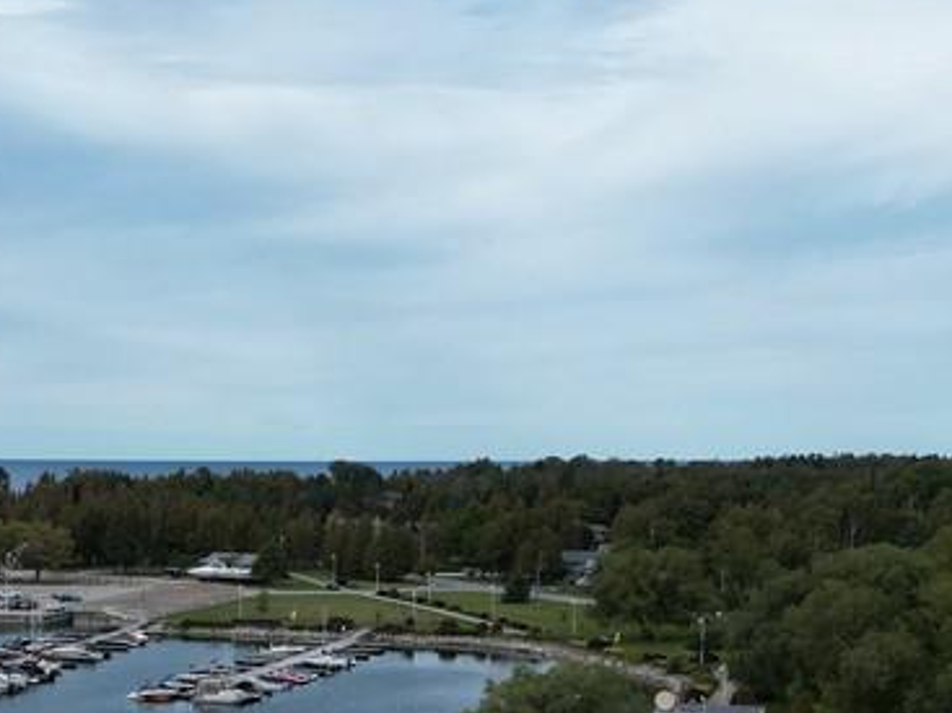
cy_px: 757
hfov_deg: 28.3
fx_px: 1842
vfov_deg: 21.0
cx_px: 169
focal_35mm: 67
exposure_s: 1/3200
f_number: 1.7
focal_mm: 6.72
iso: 130
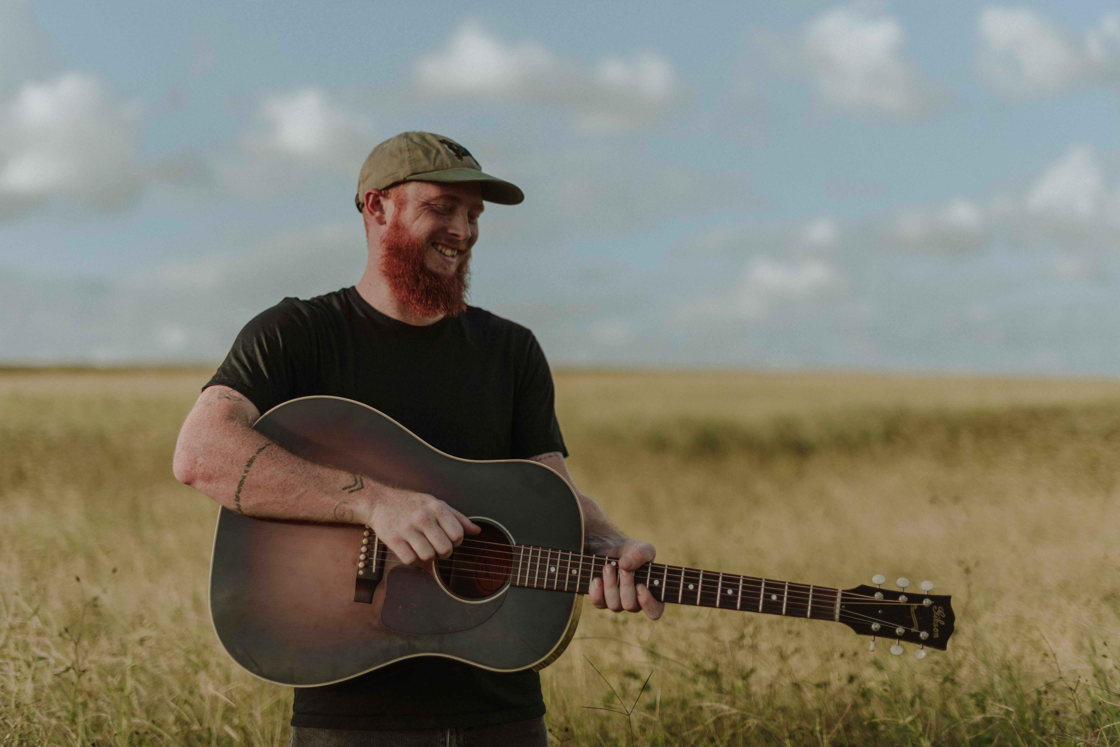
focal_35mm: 50
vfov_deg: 27.0
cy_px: 374
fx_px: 1556
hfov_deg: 39.6
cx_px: 560
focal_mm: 50
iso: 100
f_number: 2
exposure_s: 1/3200
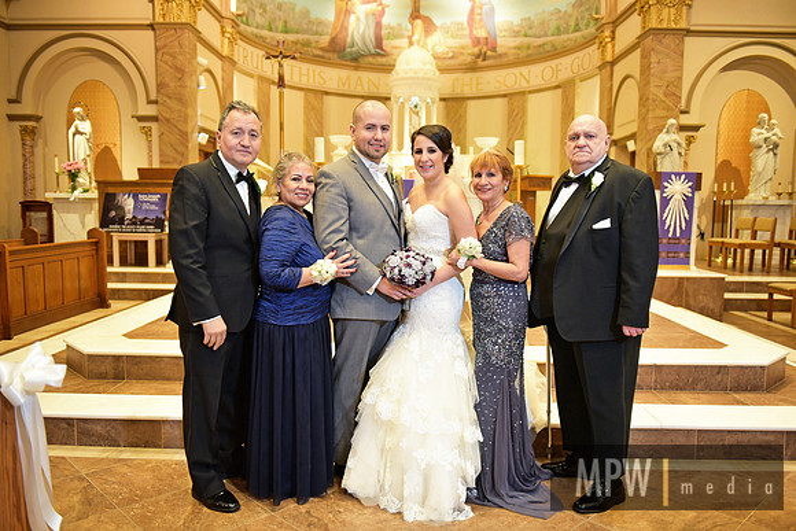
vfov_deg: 45.0
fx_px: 641
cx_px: 398
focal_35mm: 29
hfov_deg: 63.6
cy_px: 266
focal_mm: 29
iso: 2000
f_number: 2.8
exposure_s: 1/160
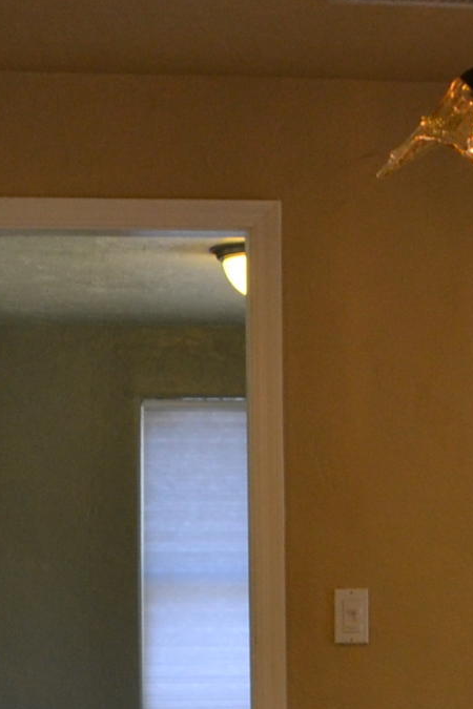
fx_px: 2365
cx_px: 725
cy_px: 544
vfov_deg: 17.0
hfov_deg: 11.0
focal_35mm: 120
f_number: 4
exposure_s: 1/60
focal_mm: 18
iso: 400
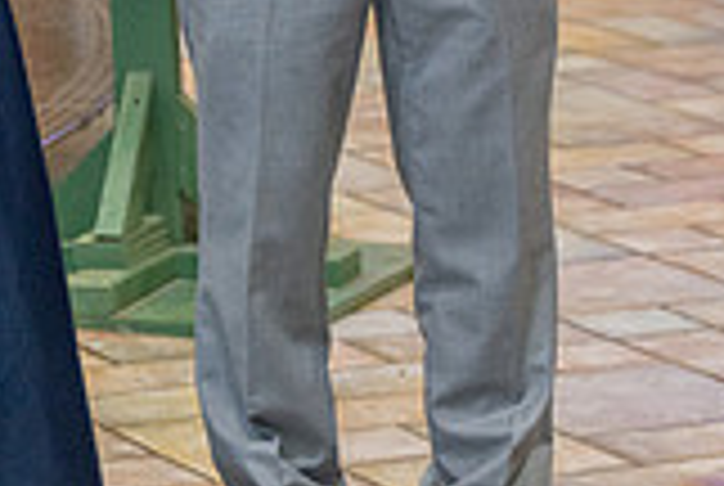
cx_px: -283
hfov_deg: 8.0
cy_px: -367
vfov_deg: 5.4
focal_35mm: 252
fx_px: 5077
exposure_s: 1/200
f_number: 4
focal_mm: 70
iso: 1250
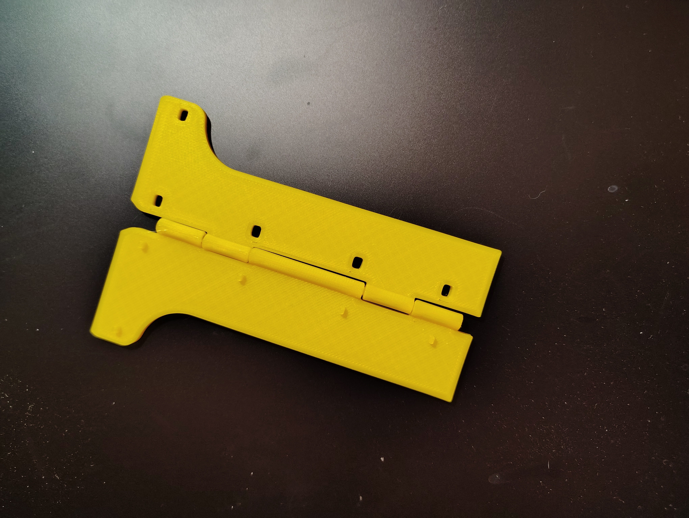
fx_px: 478
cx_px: 344
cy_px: 259
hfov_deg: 71.5
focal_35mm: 24
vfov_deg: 56.9
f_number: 1.8
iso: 1825
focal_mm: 5.56
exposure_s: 1/30
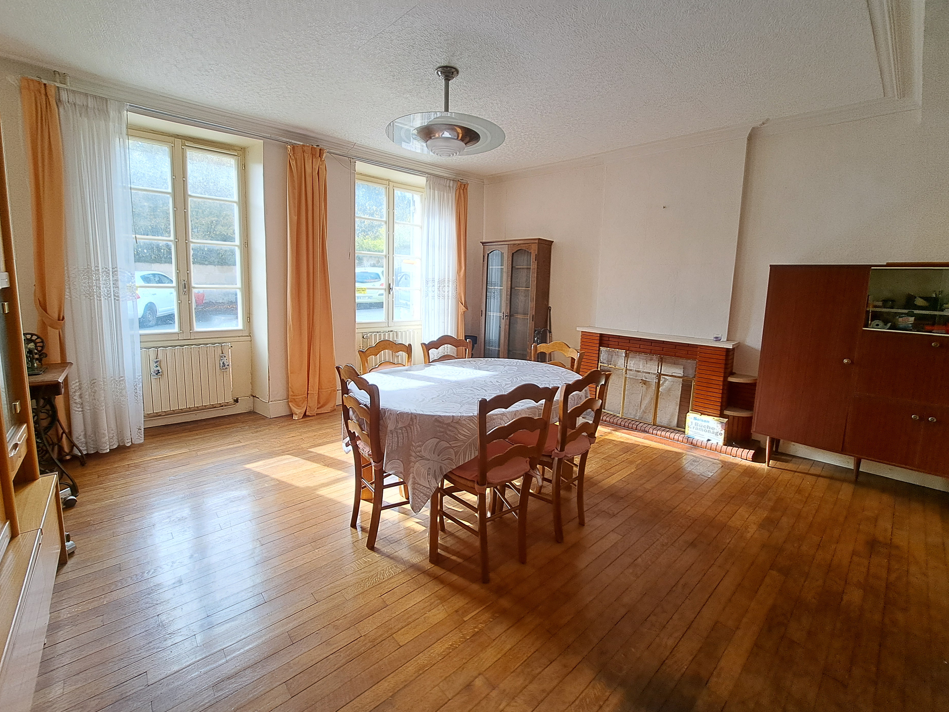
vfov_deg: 85.6
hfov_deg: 102.1
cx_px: 476
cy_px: 333
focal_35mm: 14
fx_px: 384
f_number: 2.2
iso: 50
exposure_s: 1/100
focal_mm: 1.74
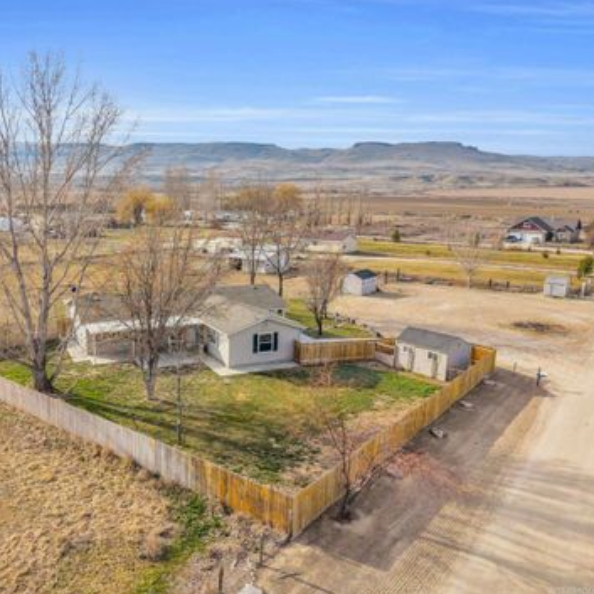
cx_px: 204
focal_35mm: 30
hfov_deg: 53.1
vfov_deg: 54.0
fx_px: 582
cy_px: 310
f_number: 1.8
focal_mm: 8.67
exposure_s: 1/6400
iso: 200
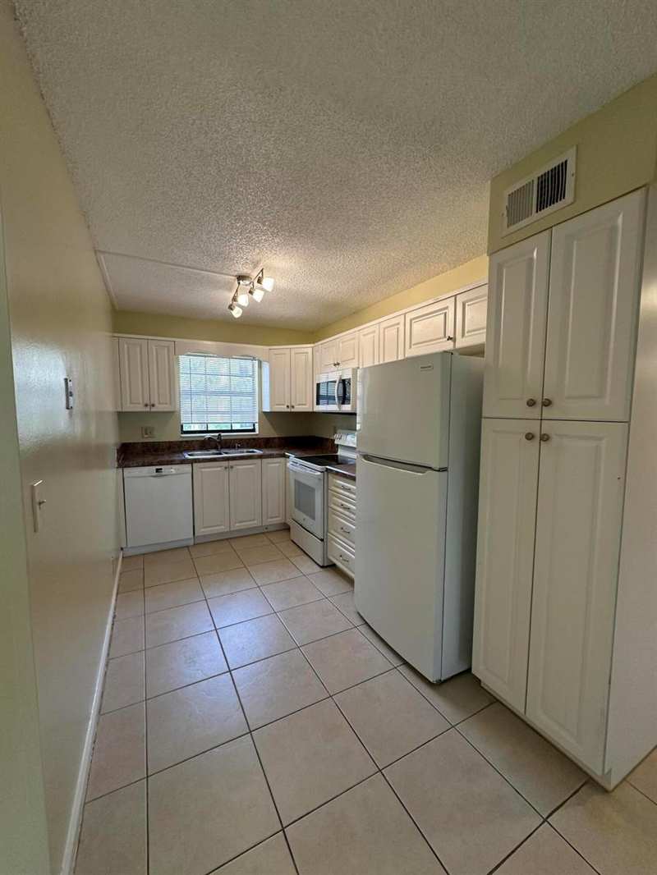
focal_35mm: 14
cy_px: 438
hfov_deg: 85.7
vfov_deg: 102.1
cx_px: 328
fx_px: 354
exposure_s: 1/120
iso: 160
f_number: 2.2
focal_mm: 2.22
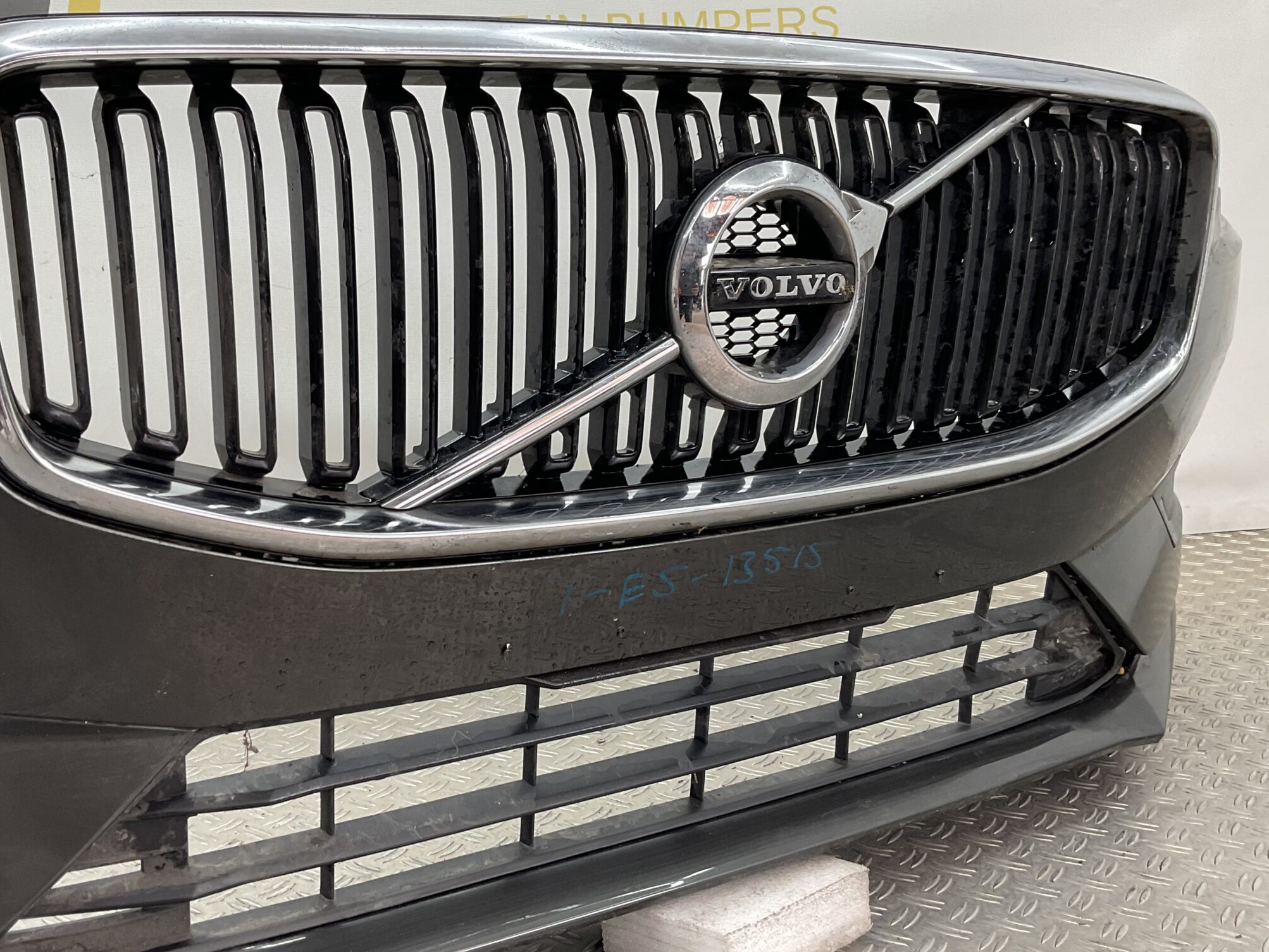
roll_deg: +1.3
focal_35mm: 37
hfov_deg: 49.8
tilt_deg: -11.3
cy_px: 490
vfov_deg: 38.7
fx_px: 1357
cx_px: 500
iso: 50
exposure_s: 1/120
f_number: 1.8
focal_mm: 3
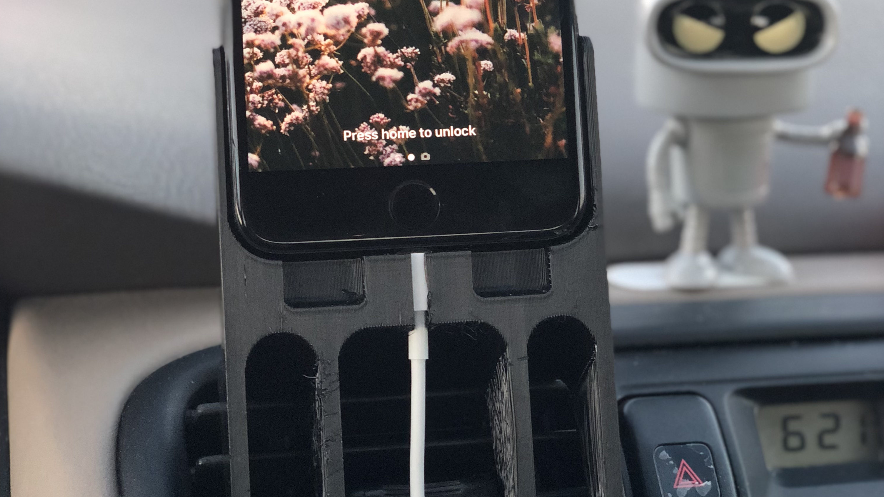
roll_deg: +0.5
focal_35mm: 76
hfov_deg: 27.9
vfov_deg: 15.8
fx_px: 1781
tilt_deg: -10.1
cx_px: 443
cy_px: 81
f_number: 2.4
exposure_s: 1/30
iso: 80
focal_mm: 6
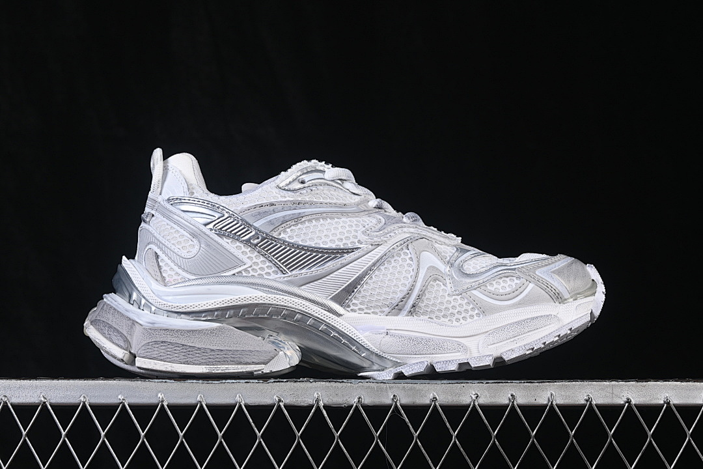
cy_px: 234
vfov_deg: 18.2
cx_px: 352
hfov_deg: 27.0
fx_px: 1464
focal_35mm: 75
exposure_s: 1/80
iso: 160
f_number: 8
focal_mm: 50
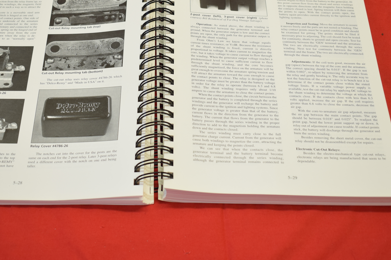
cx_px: 166
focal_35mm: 59
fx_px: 638
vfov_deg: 22.9
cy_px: 74
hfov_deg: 34.0
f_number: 5
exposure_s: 1/60
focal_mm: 27
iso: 400
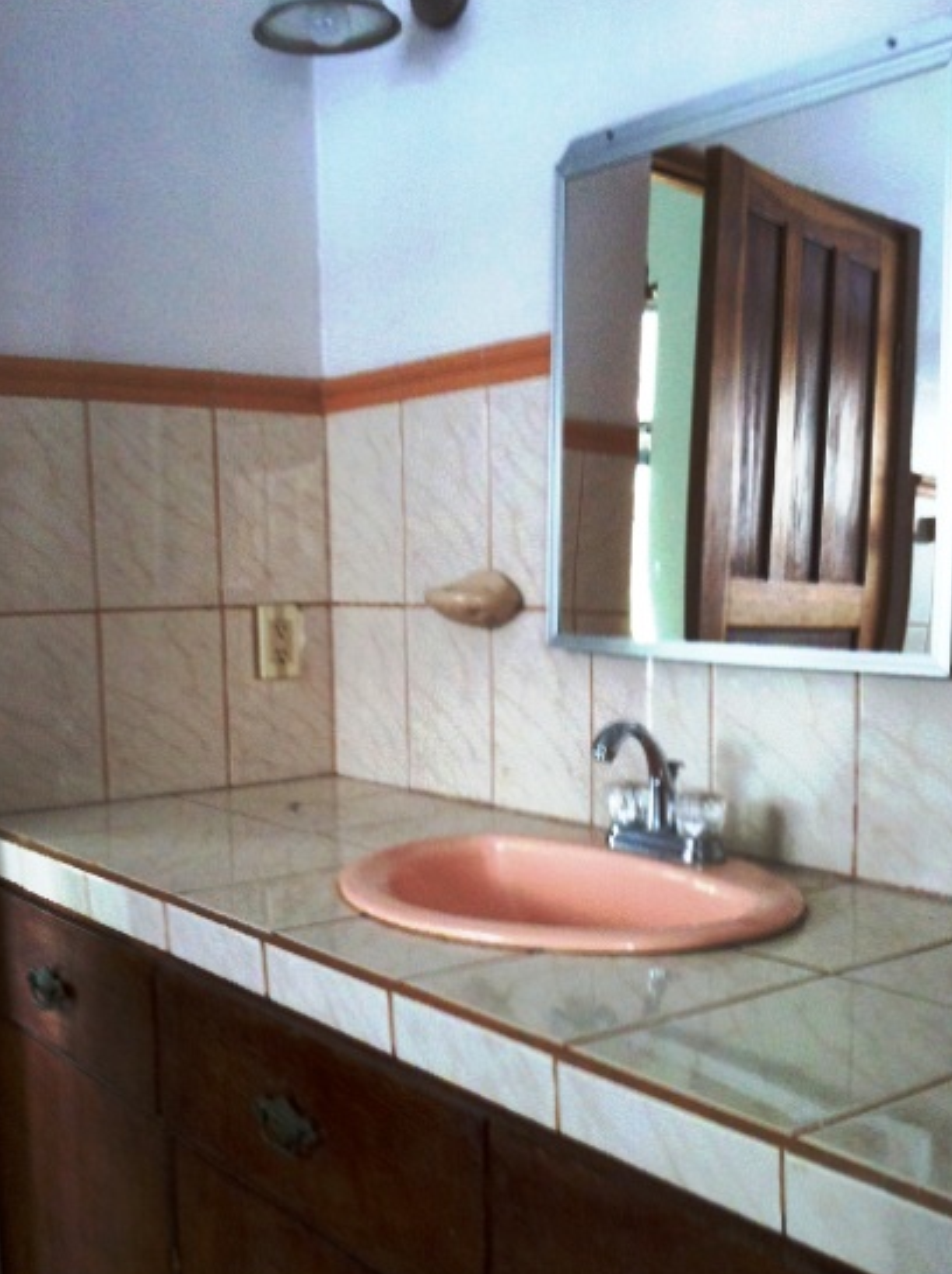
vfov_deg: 45.7
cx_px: 422
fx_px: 1507
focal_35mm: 41
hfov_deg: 35.0
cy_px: 740
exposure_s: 1/17
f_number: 2.8
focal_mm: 3.85
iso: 200
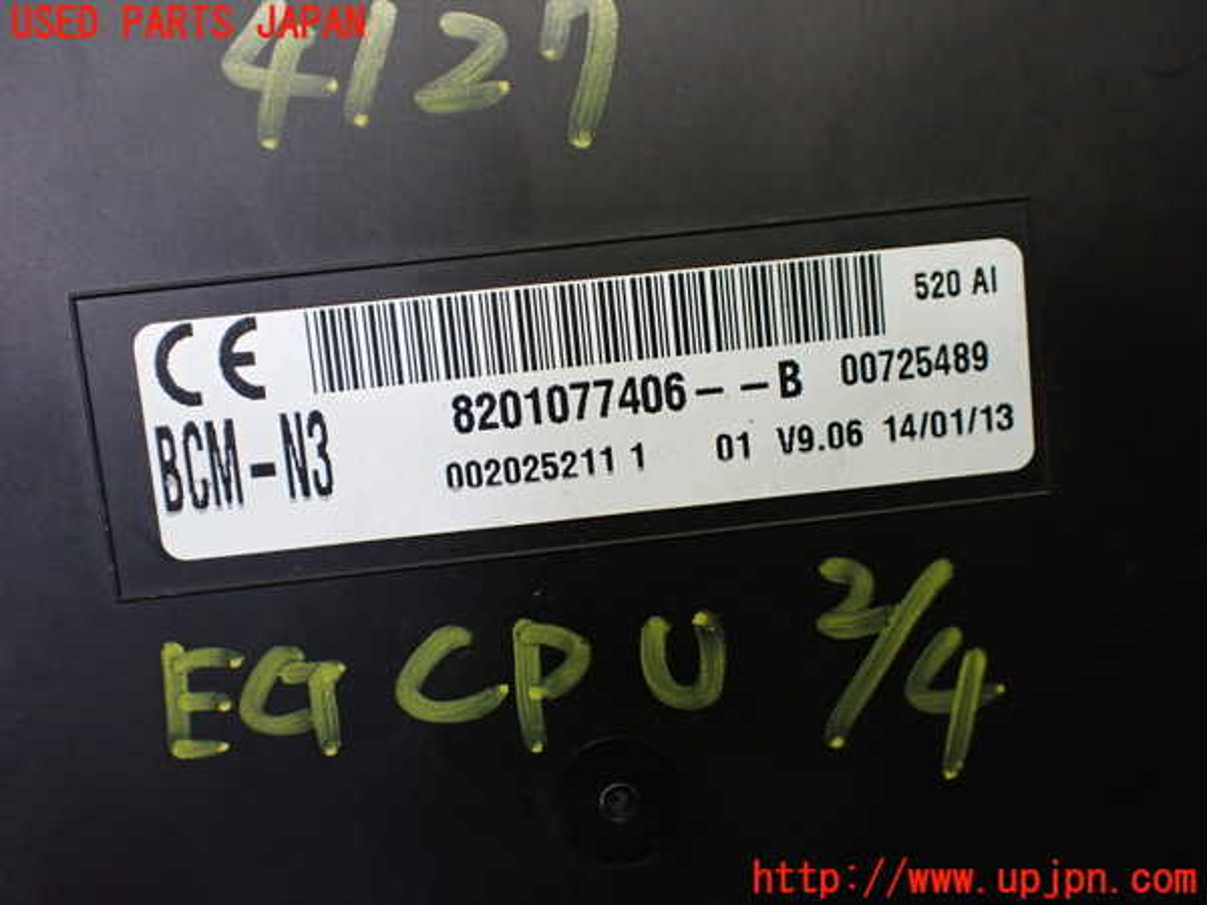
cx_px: 604
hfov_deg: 60.0
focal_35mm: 30
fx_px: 1046
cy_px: 452
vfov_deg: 46.8
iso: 400
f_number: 2.3
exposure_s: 1/125
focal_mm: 5.4
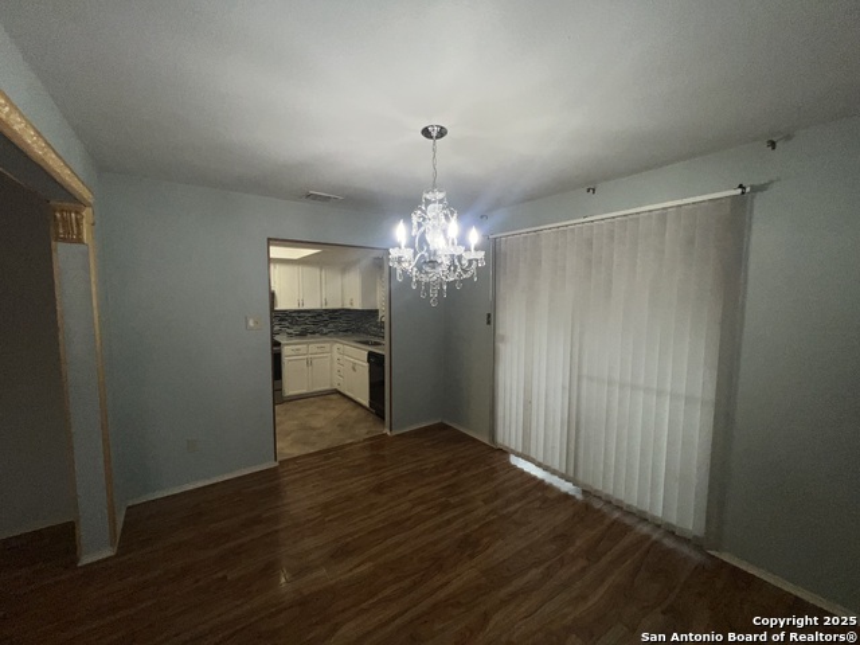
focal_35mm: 13
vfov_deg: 89.9
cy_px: 322
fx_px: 323
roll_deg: +0.5
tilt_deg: -5.4
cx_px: 430
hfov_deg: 106.2
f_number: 1.8
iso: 64
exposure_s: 1/85
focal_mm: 1.57
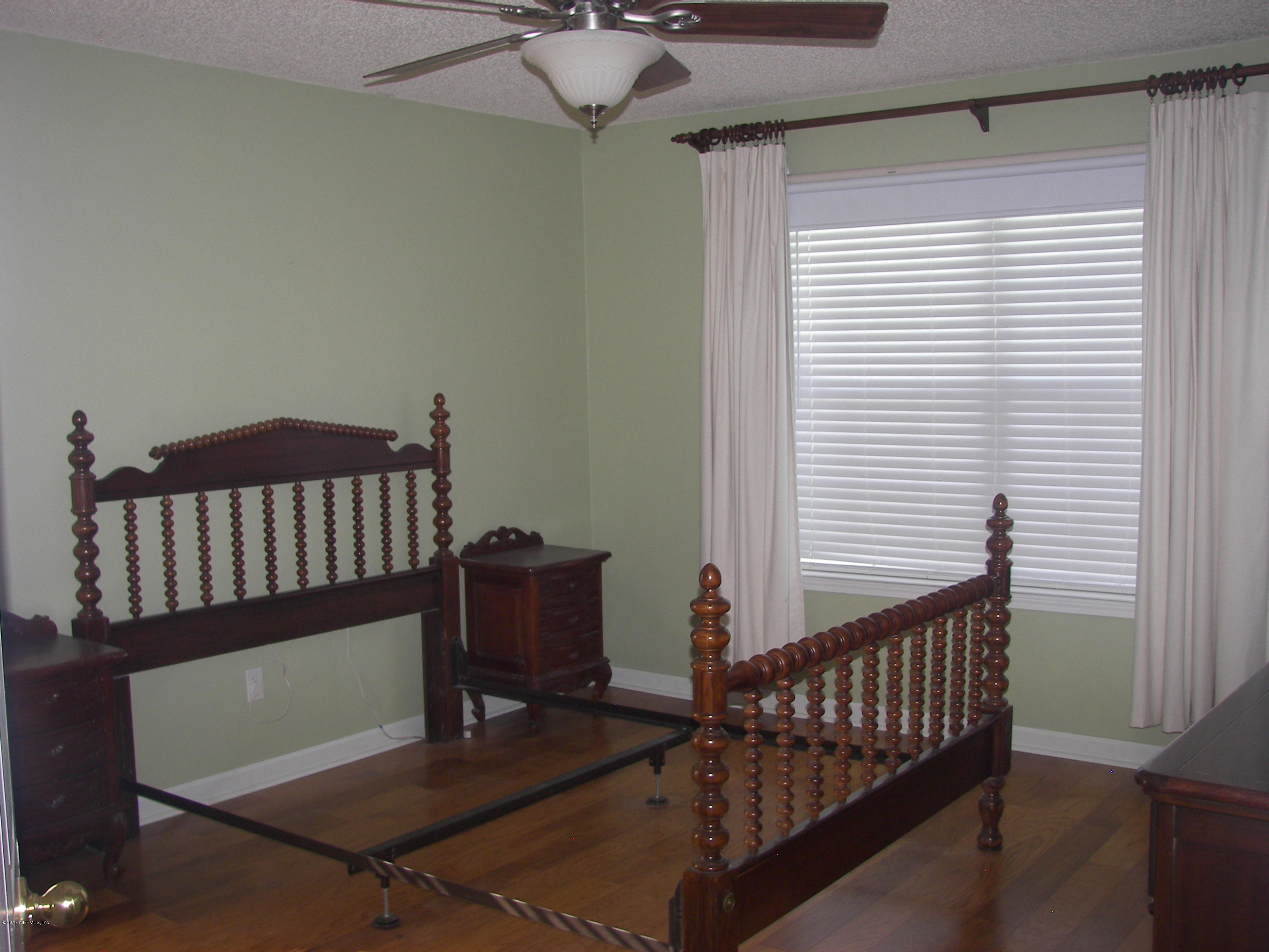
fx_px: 1320
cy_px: 476
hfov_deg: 51.4
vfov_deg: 39.7
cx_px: 634
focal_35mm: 36
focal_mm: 6
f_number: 2.8
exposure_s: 1/30
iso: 64
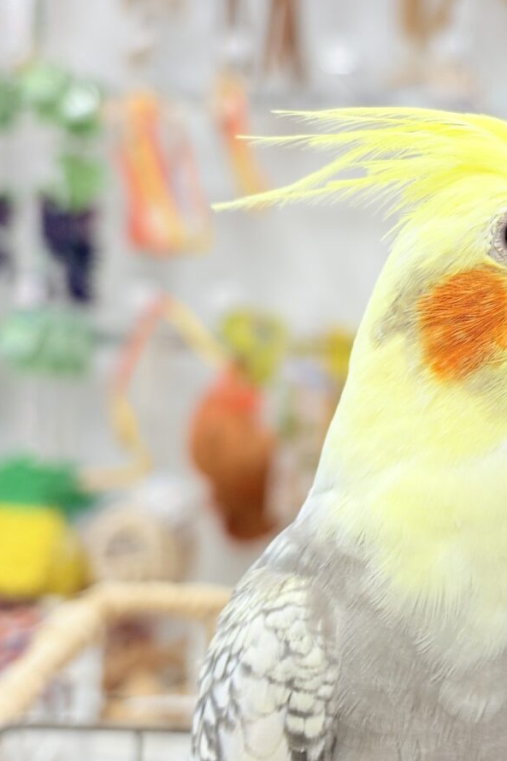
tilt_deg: -1.5
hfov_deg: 18.2
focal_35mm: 73
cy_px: 382
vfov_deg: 27.7
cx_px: 504
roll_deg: -0.1
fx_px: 1541
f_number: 1.6
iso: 40
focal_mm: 5.96
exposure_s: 1/50
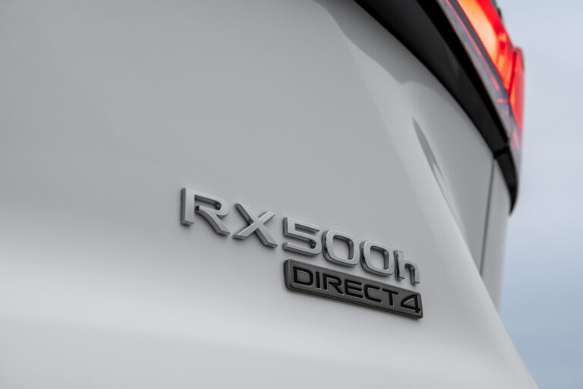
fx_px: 907
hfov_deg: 35.6
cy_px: 194
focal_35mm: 56
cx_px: 292
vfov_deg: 24.2
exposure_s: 1/20
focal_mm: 56
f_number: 9
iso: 640
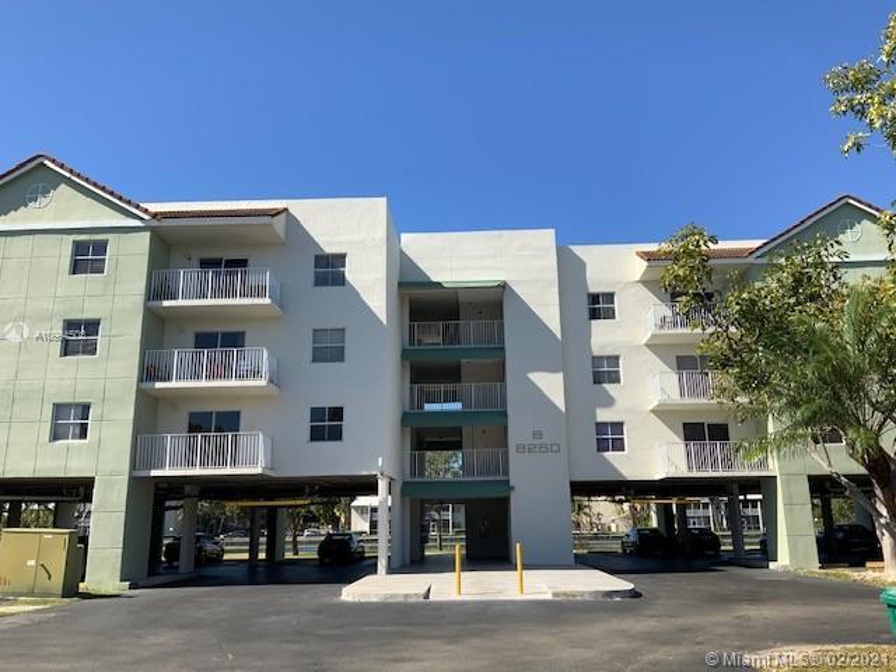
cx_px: 448
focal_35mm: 29
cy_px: 336
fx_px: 751
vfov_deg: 48.2
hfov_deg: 61.7
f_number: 1.8
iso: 16
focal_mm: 3
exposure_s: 1/1730
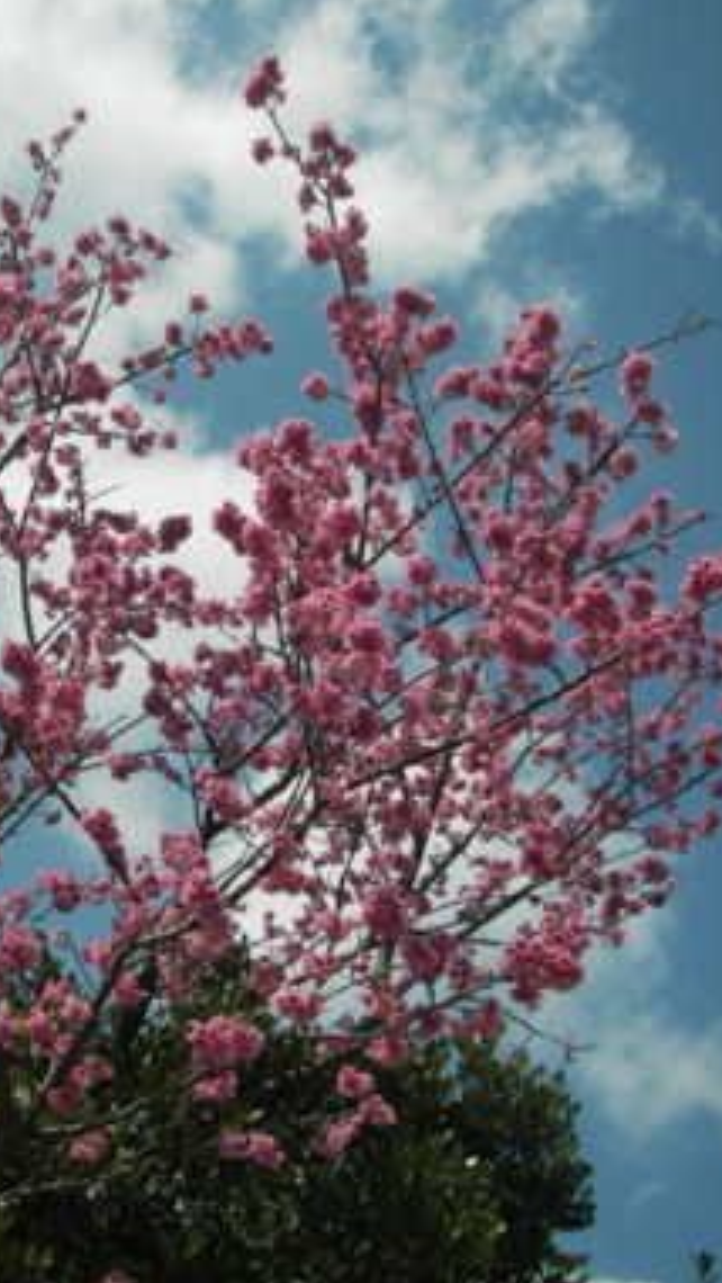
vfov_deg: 42.1
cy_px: 696
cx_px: 196
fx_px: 1666
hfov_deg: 24.2
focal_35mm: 49
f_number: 3.3
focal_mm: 6.3
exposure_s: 1/800
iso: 50
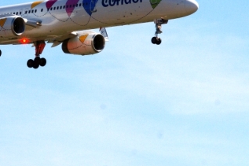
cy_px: 20
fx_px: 2827
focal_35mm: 409
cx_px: 9
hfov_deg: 5.0
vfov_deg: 3.4
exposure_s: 1/1000
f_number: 13
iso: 400
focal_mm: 135
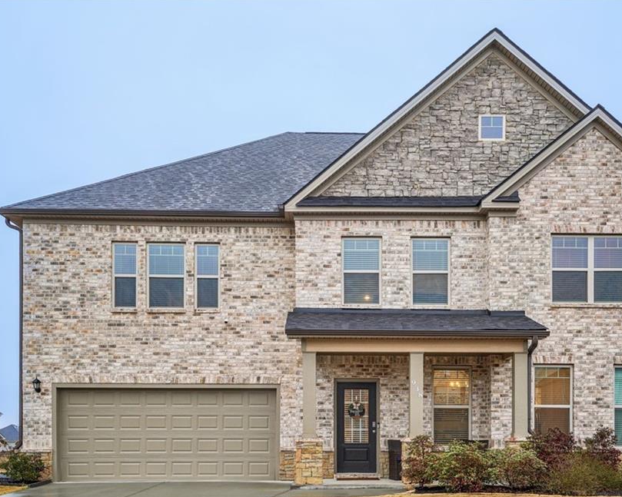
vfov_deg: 39.1
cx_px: 351
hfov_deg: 47.8
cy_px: 260
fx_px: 699
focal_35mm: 38
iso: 400
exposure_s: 1/40
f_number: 8
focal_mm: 32
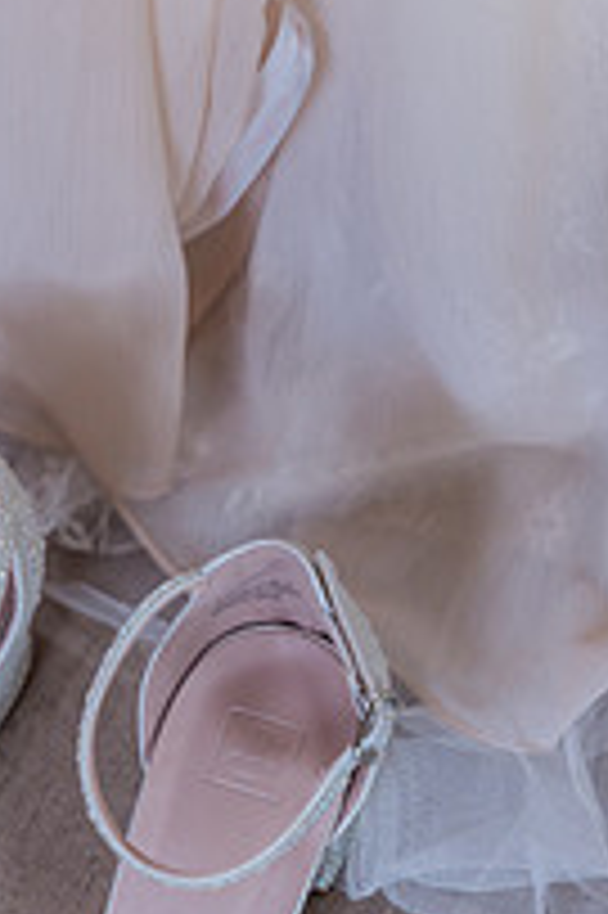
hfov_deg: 9.0
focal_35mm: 151
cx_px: 36
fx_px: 3832
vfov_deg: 13.6
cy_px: 617
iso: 200
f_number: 2.8
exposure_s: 1/100
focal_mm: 68
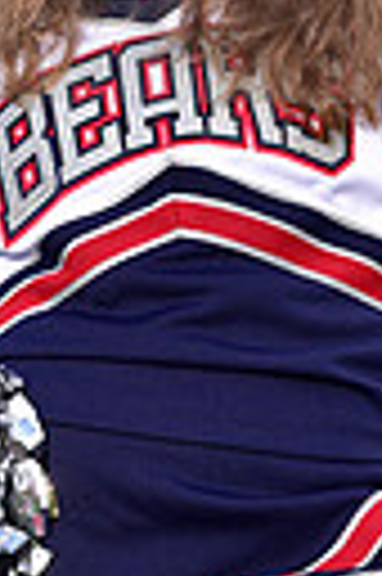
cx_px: 209
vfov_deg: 4.1
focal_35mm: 498
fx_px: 7947
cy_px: -40
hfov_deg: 2.8
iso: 200
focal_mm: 110
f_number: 5.6
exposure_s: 1/250
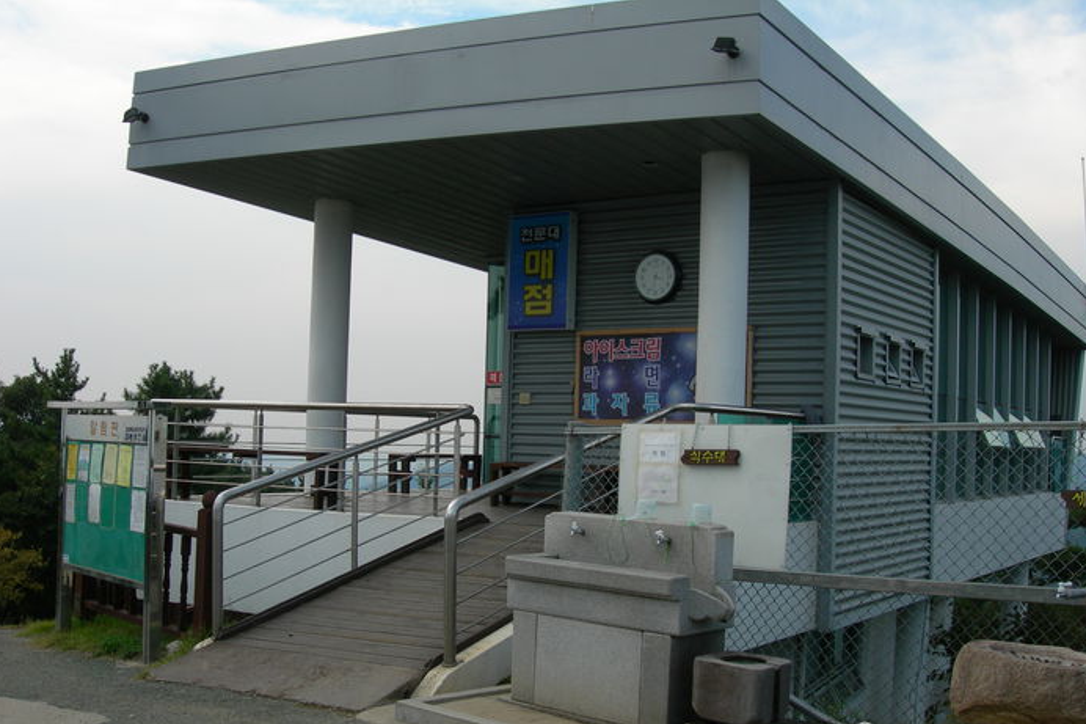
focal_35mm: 40
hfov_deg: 48.5
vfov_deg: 33.3
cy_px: 411
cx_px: 541
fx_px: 1206
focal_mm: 7.8
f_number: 4.8
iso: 50
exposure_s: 1/248
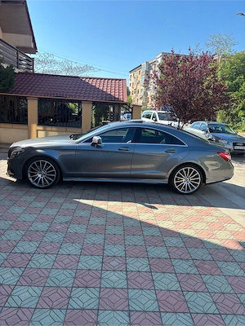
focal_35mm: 26
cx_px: 122
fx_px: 245
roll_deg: -4.1
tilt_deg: -11.7
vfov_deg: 67.3
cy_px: 163
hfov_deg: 53.1
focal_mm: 5.96
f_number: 1.6
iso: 50
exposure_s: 1/1362
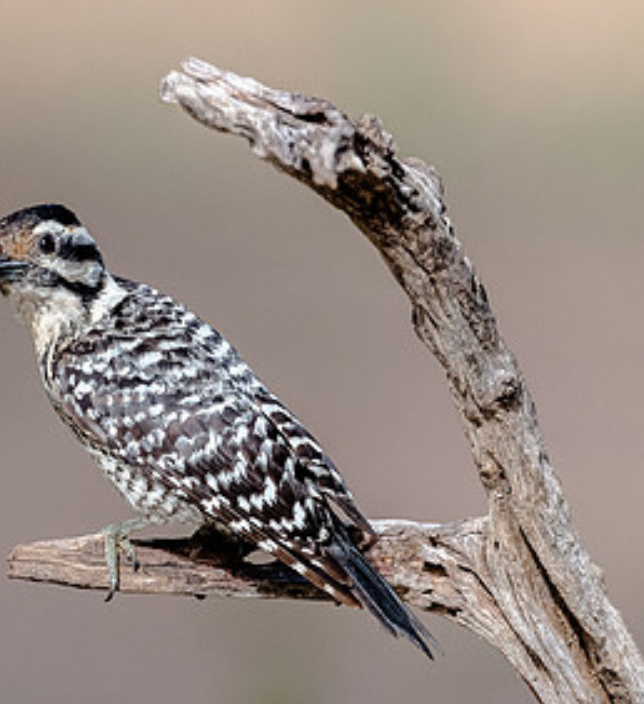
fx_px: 28730
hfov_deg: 1.3
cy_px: 372
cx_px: -332
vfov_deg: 1.4
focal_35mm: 1303
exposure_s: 1/1600
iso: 800
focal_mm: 500
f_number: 5.6
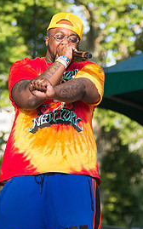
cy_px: 118
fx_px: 1198
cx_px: 19
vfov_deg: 10.9
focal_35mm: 192
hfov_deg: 6.8
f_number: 2.8
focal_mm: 80
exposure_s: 1/800
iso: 200
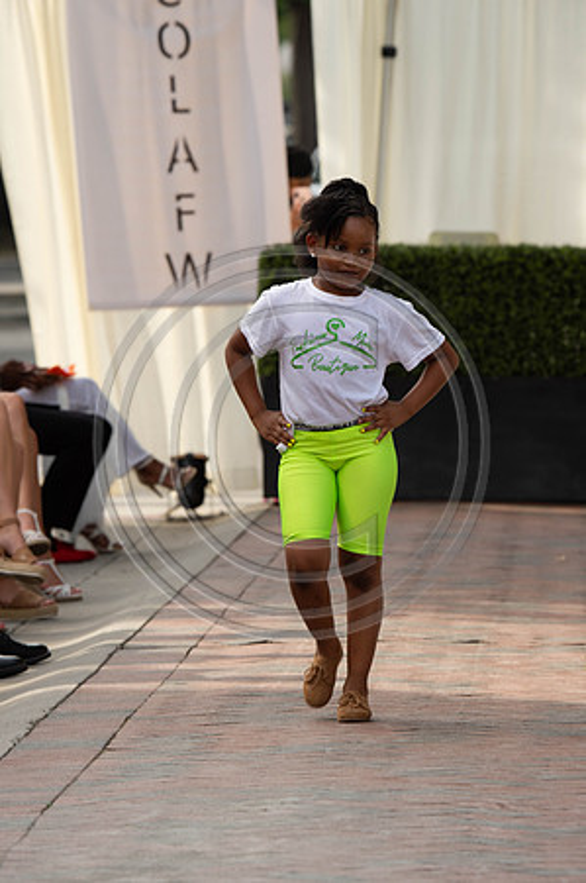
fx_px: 3671
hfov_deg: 9.1
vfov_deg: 13.7
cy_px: 442
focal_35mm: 150
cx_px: 293
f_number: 10
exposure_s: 1/160
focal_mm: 150
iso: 400
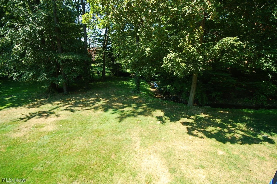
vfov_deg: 77.2
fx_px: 115
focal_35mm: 15
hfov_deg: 100.5
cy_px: 92
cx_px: 138
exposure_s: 1/125
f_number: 5.6
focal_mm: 10
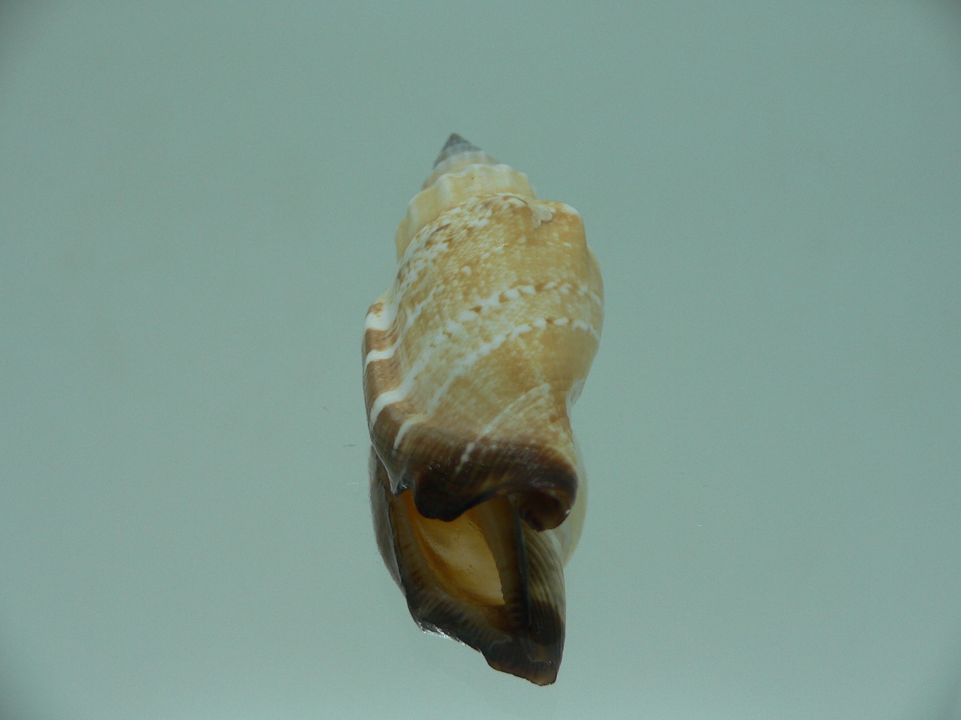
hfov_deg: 51.4
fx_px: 999
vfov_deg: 39.7
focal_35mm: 36
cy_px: 355
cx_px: 475
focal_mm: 4.6
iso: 80
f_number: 2.8
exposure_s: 1/80
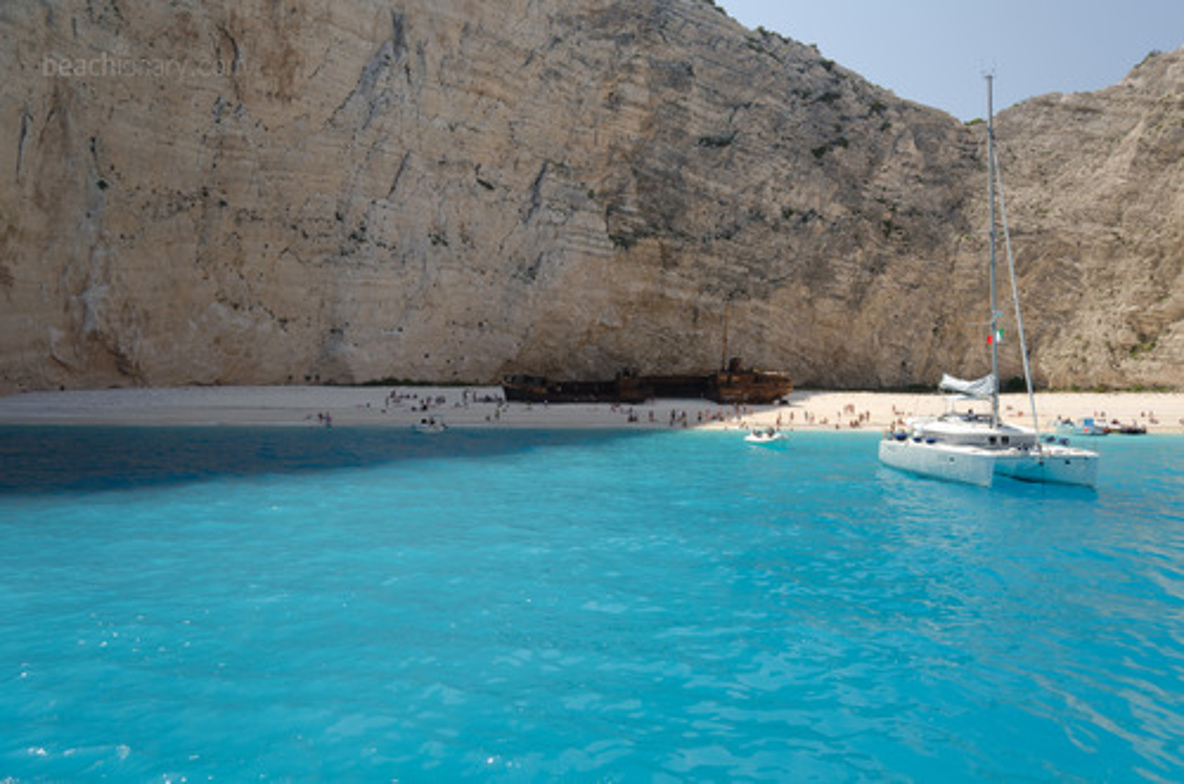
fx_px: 886
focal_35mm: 27
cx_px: 592
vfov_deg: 47.7
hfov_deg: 67.5
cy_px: 392
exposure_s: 1/160
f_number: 6.3
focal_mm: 18
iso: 200
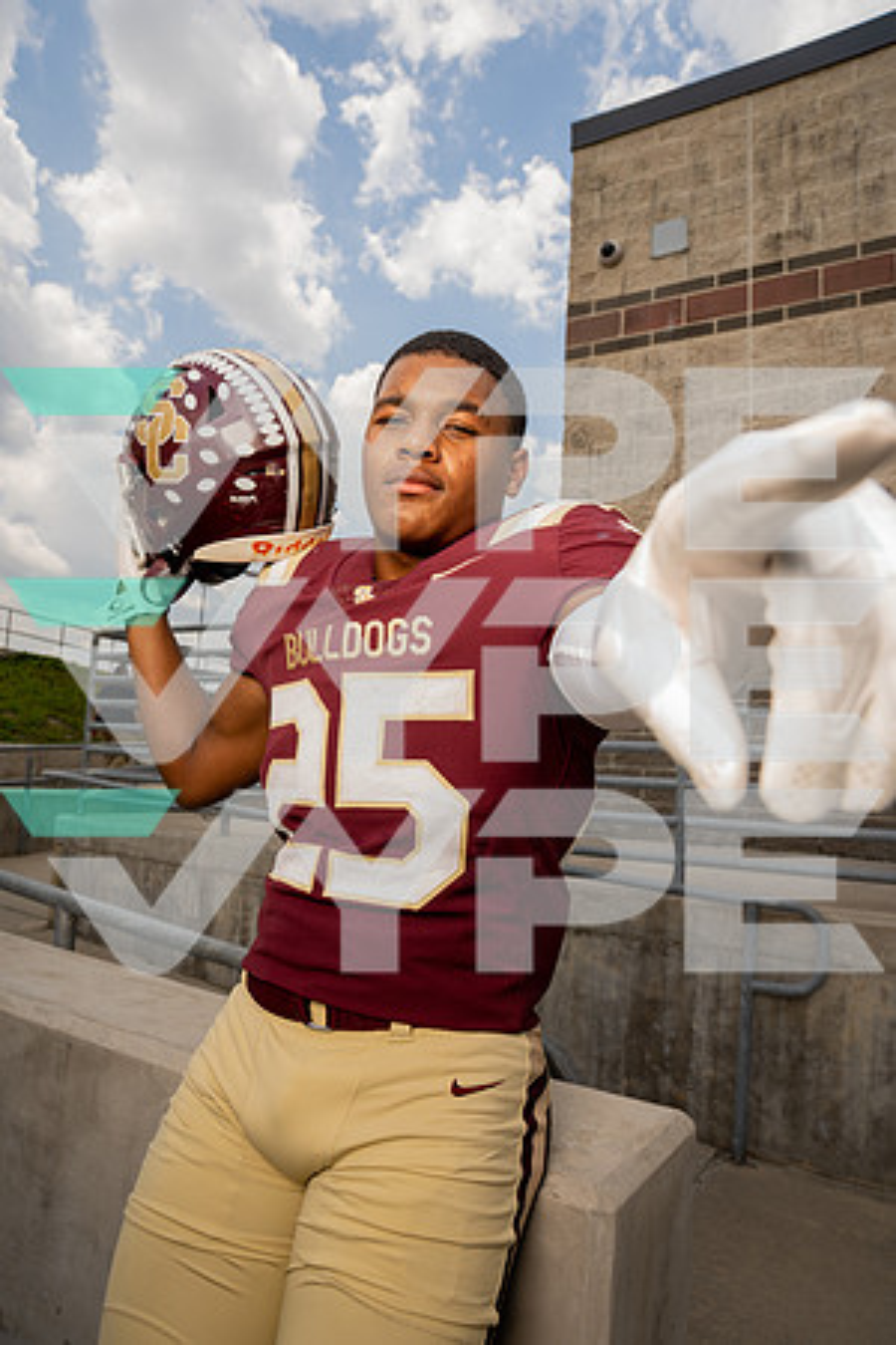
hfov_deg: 53.1
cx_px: 448
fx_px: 896
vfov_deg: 73.7
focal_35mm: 24
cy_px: 672
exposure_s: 1/200
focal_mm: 24
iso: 50
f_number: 6.3
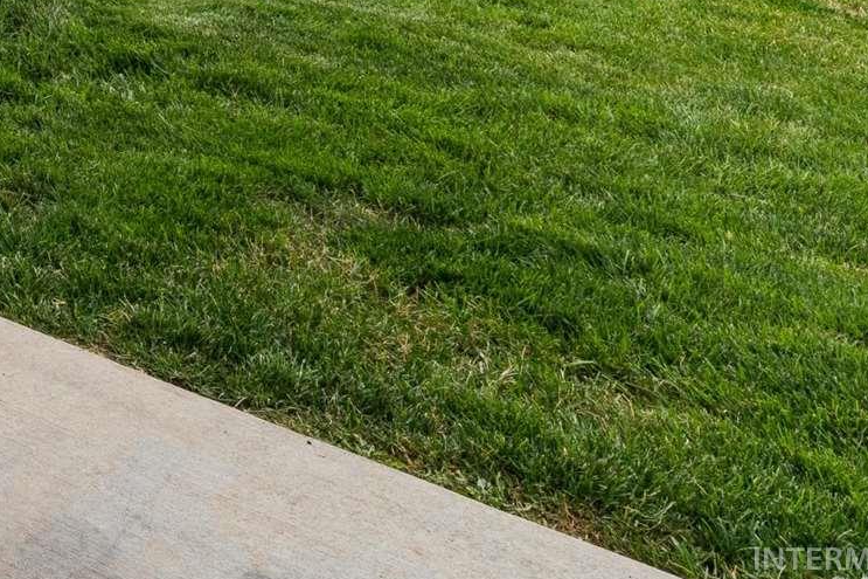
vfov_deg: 16.6
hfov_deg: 20.0
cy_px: -517
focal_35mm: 66
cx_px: -771
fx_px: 1584
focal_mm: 15.9
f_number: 13
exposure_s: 1/200
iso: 400
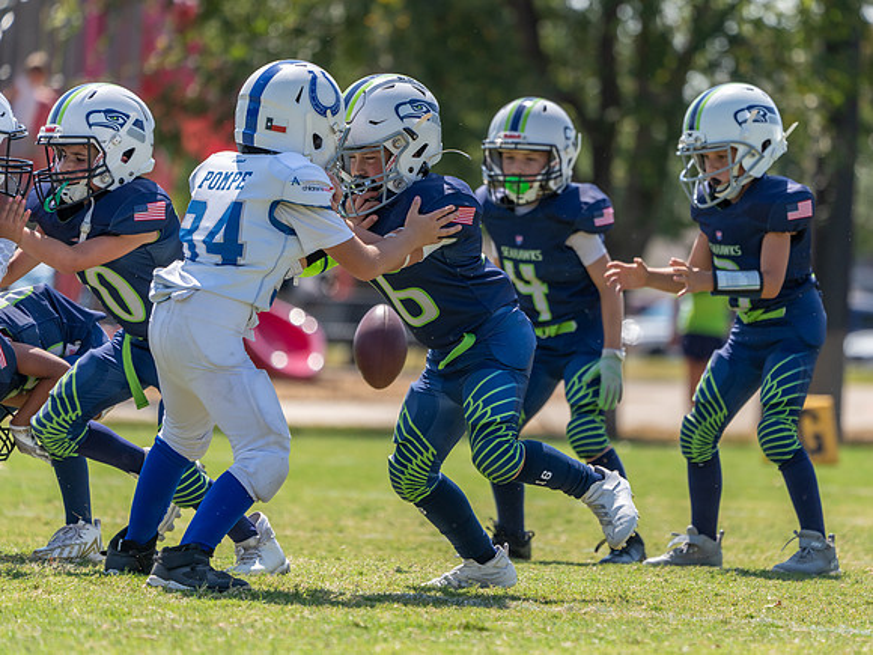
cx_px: 514
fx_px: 8906
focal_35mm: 353
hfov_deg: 5.6
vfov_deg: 4.2
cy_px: 312
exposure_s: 1/1000
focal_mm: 312
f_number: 5.6
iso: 320
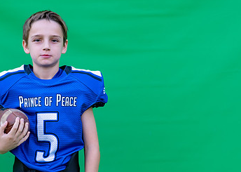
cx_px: 55
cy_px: 113
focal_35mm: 90
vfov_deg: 15.8
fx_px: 615
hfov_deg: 21.9
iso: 160
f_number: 2.8
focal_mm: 50
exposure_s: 1/400
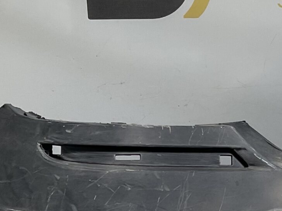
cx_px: 291
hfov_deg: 18.7
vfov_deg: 14.2
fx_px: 831
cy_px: 222
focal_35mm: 102
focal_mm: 3
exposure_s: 1/666
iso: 16
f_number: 1.8
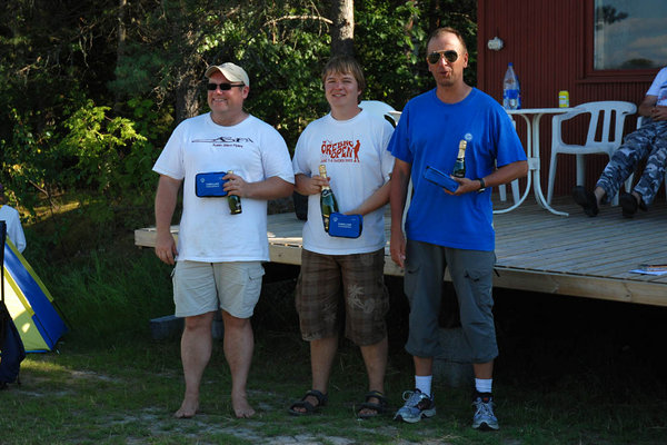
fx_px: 1223
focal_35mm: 66
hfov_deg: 30.5
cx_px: 334
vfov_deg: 20.6
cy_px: 222
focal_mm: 44
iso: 200
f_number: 4.5
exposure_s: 1/640
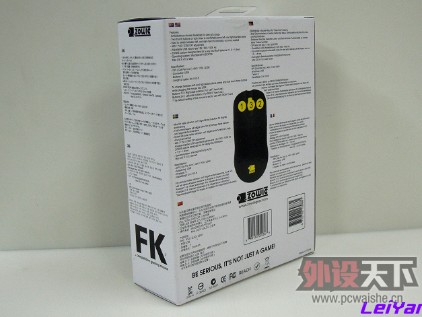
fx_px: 622
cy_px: 156
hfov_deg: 37.5
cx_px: 212
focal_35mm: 51
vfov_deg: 28.6
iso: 400
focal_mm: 9
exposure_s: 1/30
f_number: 3.7
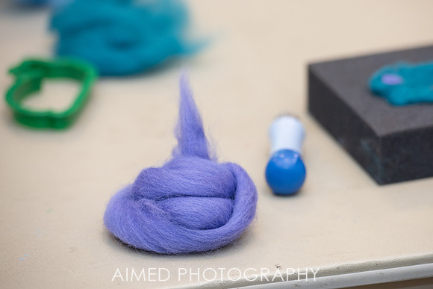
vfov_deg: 5.8
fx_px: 2856
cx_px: 257
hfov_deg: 8.7
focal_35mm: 237
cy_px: 127
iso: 640
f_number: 4
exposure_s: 1/250
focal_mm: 200
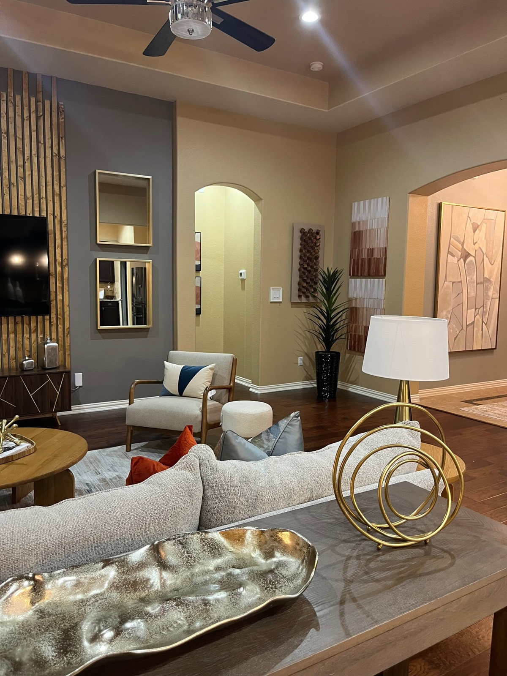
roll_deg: +1.0
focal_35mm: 26
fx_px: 508
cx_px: 254
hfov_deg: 53.1
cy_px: 338
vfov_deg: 67.3
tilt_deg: -6.6
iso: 250
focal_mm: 5.1
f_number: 1.6
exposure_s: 1/60
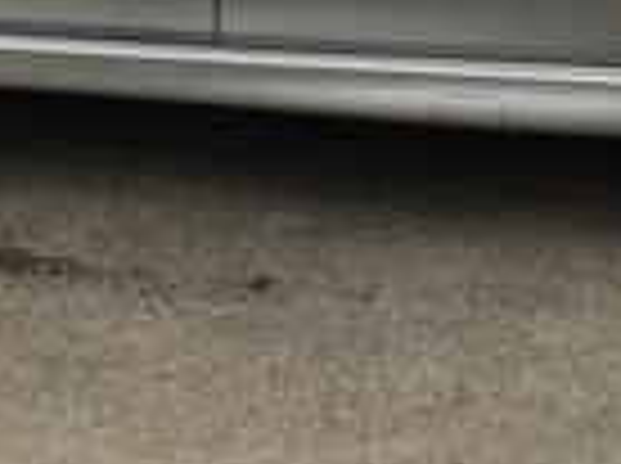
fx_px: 2489
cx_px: 220
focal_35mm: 139
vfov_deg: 10.2
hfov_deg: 14.2
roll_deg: +6.7
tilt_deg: -11.3
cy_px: -259
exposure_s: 1/631
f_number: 2.2
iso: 32
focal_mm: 4.15
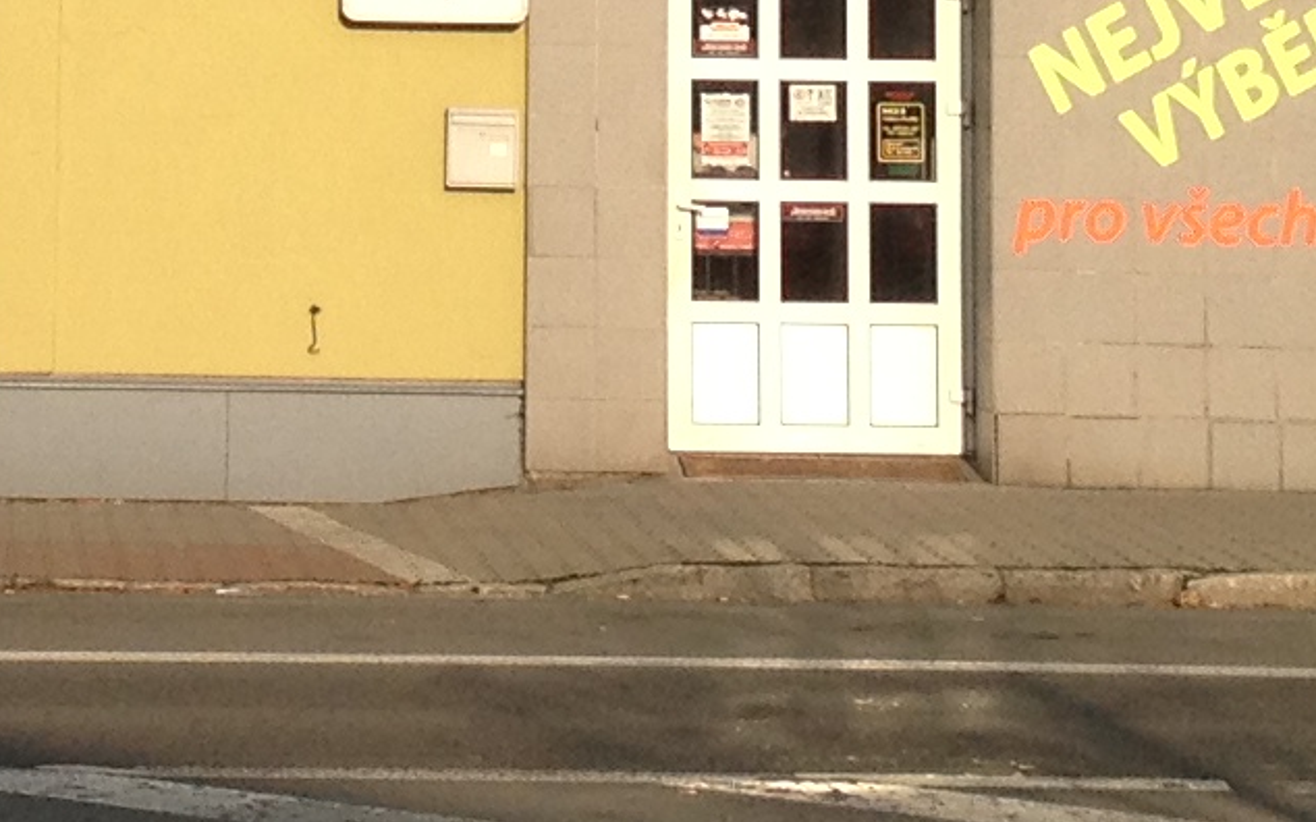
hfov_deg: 10.9
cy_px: -668
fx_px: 6849
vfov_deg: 6.7
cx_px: 46
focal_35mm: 191
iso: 50
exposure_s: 1/1577
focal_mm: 4.28
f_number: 2.4
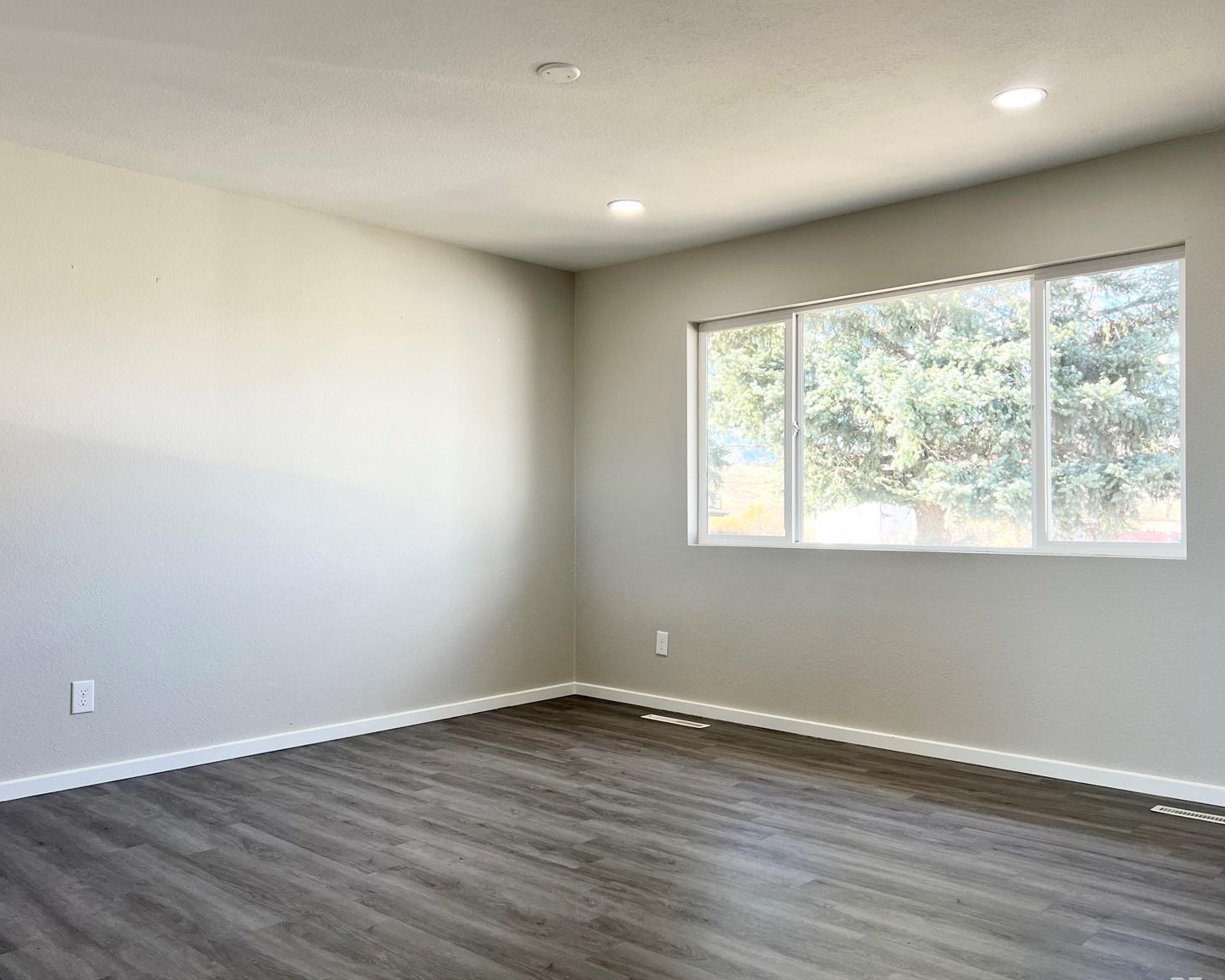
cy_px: 498
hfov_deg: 62.2
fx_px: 1015
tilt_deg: +0.0
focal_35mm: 28
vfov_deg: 51.5
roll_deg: -0.8
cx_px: 631
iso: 40
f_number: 1.5
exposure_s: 1/120
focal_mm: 5.7
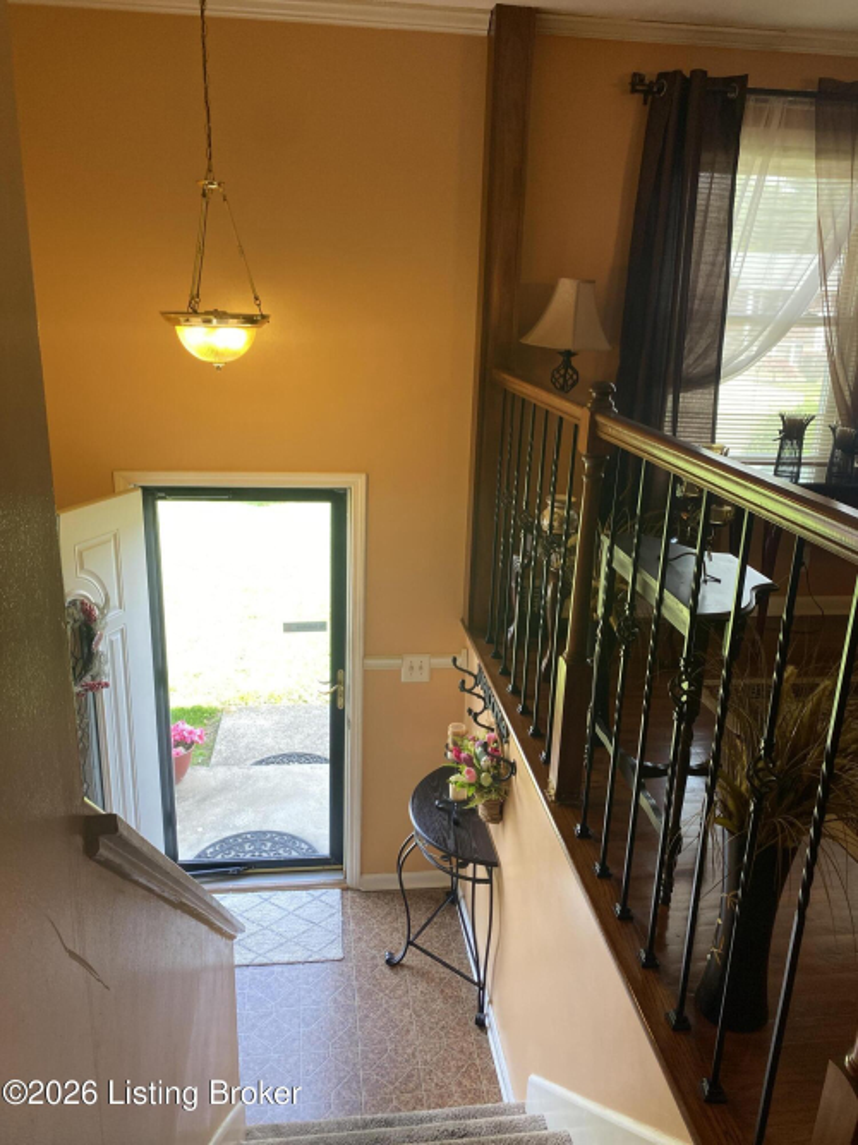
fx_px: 860
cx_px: 429
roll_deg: -2.0
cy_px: 572
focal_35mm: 26
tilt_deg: -15.9
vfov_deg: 67.3
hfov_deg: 53.0
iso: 100
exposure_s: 1/120
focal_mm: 4.25
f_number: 1.8
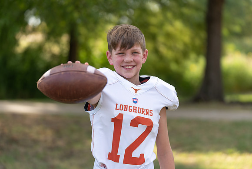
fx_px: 813
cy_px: 86
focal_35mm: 116
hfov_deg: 17.6
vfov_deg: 11.9
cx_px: 134
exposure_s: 1/400
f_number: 2.8
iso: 100
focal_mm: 104
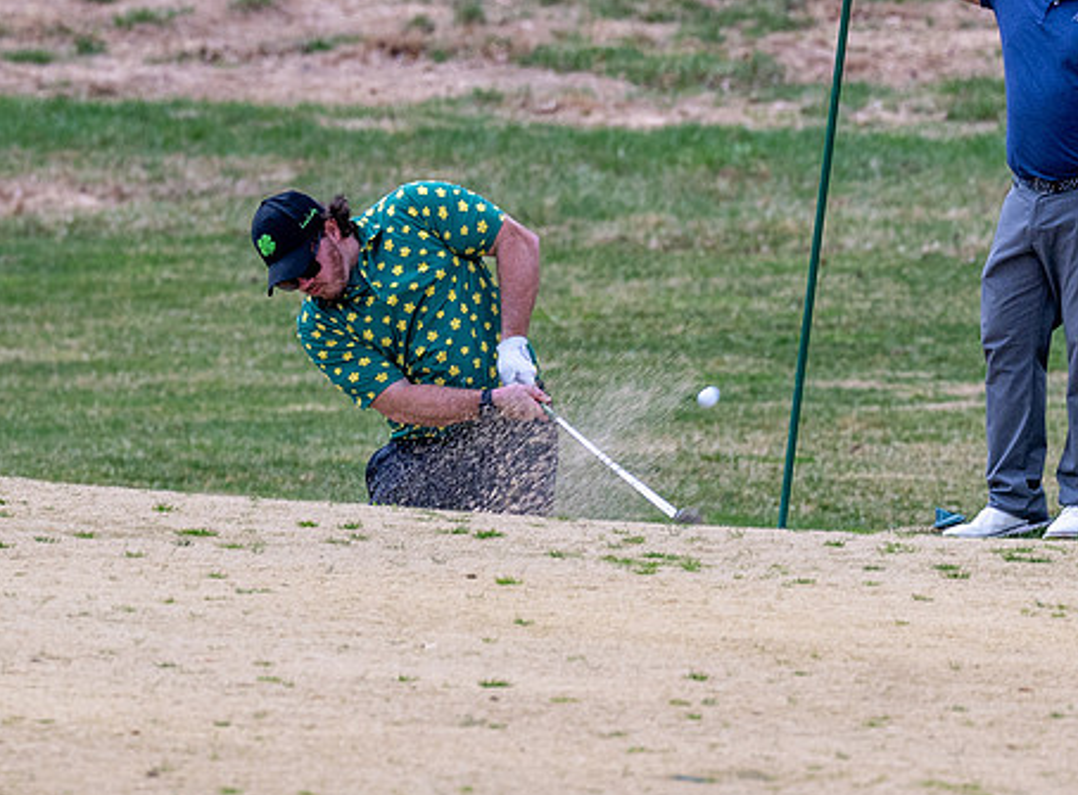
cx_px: 760
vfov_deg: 2.1
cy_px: 544
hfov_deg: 2.9
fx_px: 21611
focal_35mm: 698
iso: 220
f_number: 5
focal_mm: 200
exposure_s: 1/500
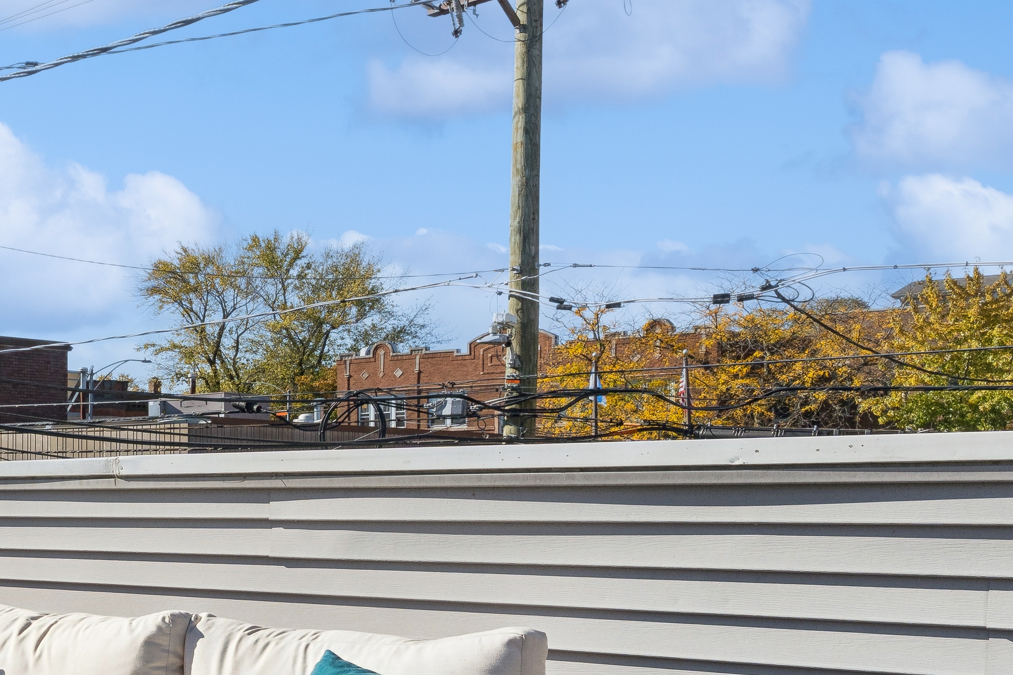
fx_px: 1576
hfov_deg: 28.5
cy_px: 548
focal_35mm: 56
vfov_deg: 23.8
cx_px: -337
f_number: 9
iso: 320
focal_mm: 16
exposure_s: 1/640
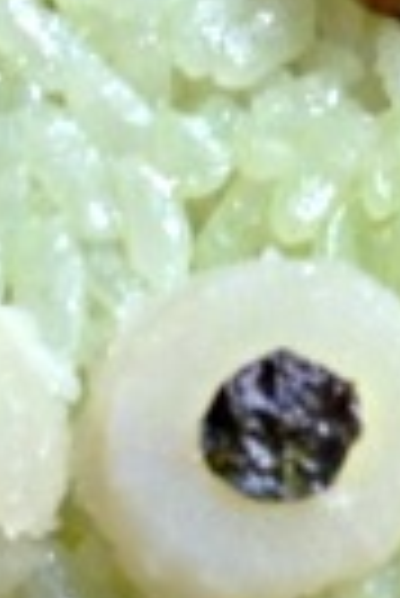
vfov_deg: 8.2
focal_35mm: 248
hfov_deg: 5.4
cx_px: 989
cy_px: -18
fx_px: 4122
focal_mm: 4.13
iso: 80
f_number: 2.4
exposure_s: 1/20
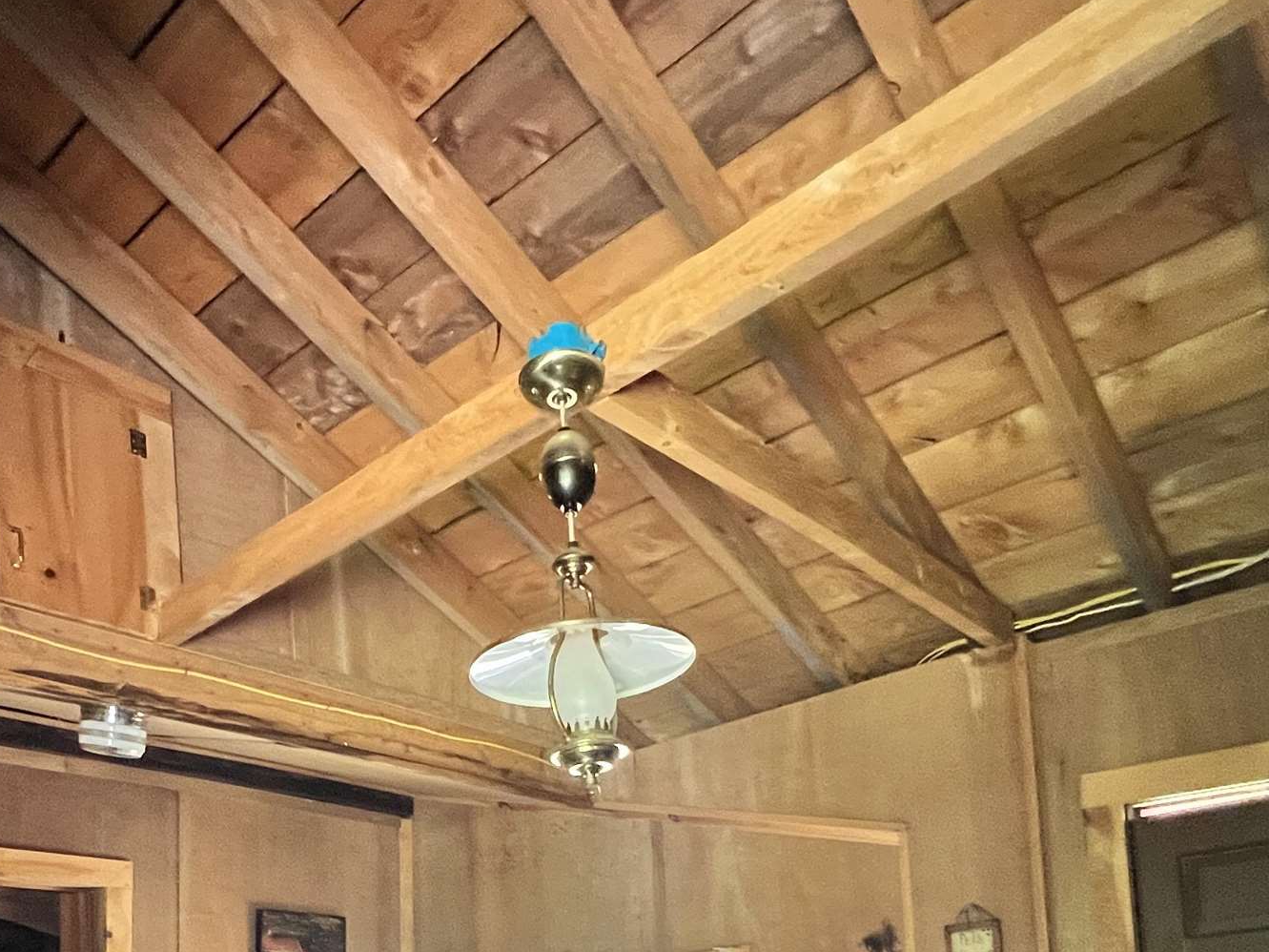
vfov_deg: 39.1
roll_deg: +3.9
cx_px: 461
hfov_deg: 59.0
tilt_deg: +3.1
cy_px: 1029
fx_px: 1100
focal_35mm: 30
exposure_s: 1/60
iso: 800
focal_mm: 1.57
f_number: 1.8
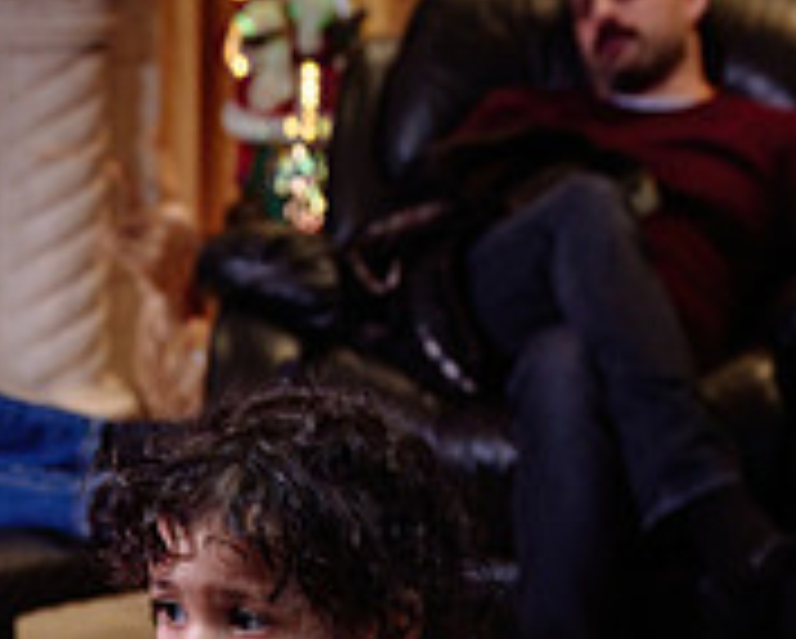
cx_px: -111
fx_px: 3420
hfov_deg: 13.0
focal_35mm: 145
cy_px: 659
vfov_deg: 10.6
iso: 500
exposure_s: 1/50
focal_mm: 41
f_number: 4
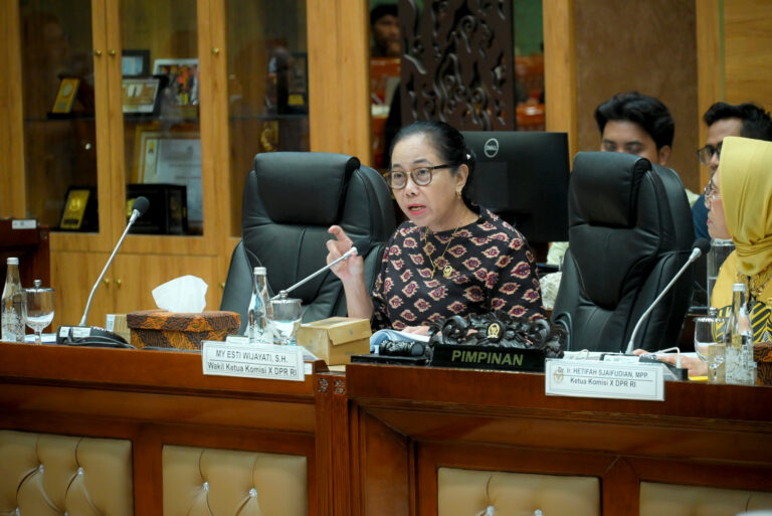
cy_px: 258
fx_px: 4291
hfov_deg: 10.3
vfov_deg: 6.9
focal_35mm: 200
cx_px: 386
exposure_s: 1/80
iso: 3200
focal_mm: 200
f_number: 6.3
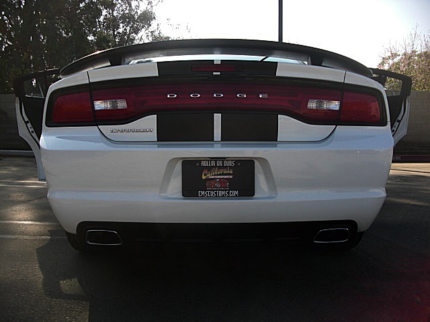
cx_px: 215
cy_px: 161
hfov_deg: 51.4
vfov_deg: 39.7
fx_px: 447
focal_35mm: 36
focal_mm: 6.3
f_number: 2.8
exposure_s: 1/500
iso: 50
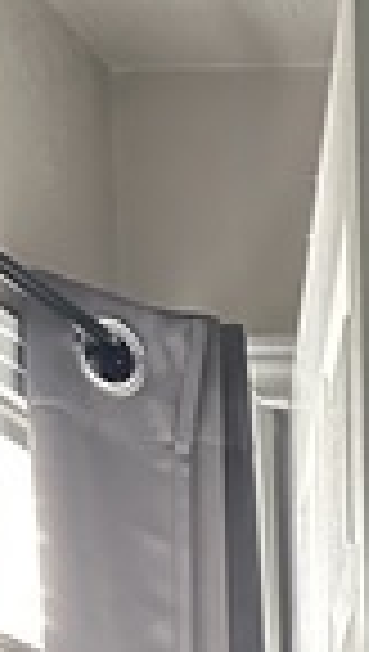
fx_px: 2252
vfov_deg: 13.8
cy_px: 1338
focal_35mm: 130
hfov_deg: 8.4
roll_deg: -1.1
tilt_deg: -6.9
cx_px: 940
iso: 500
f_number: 1.5
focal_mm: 5.7
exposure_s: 1/48
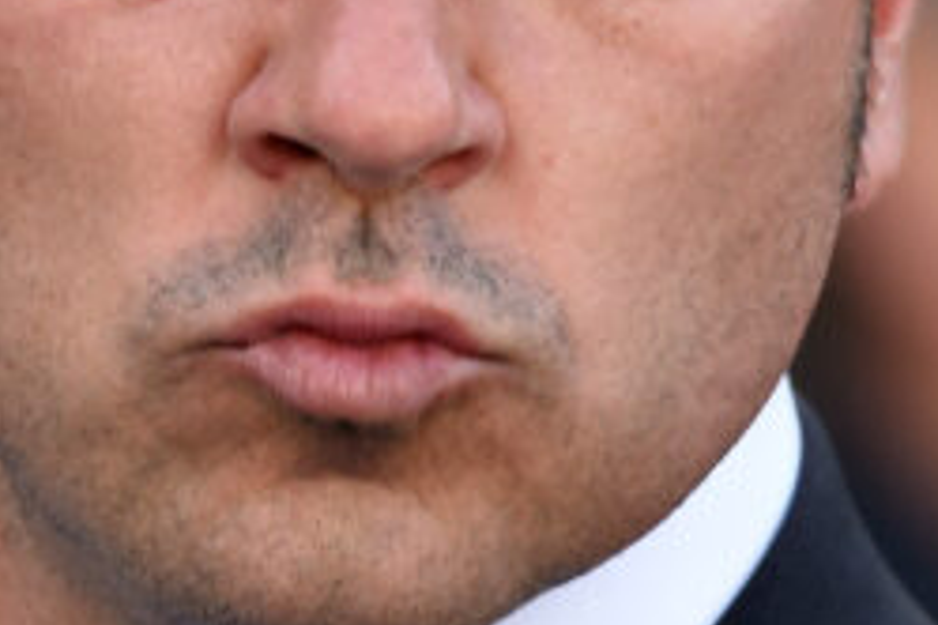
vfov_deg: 0.7
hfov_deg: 1.0
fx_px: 53488
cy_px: 207
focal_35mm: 2053
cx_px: -305
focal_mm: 500
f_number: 6.3
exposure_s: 1/500
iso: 1400
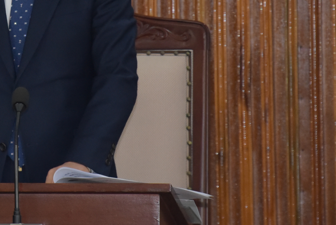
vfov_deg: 1.9
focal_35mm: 707
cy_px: -47
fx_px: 6601
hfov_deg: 2.9
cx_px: 6
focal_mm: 250
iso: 3600
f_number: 8
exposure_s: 1/200
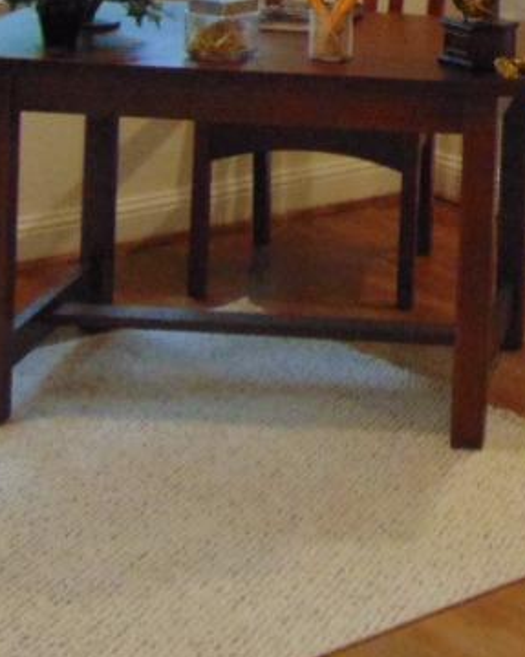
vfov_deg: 18.3
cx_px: 814
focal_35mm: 98
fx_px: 1904
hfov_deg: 14.5
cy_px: -190
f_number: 3
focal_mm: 4.5
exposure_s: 1/30
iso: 400
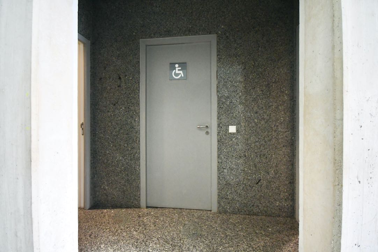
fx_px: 158
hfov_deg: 100.4
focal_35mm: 15
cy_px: 126
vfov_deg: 77.4
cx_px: 189
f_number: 4
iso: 3600
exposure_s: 1/60
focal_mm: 10
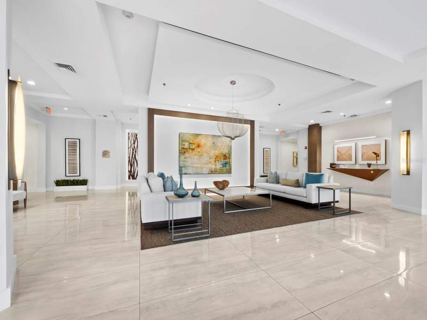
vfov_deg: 85.7
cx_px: 214
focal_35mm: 14
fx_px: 173
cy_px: 160
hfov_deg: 102.1
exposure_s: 1/2.5
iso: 400
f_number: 11
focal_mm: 7
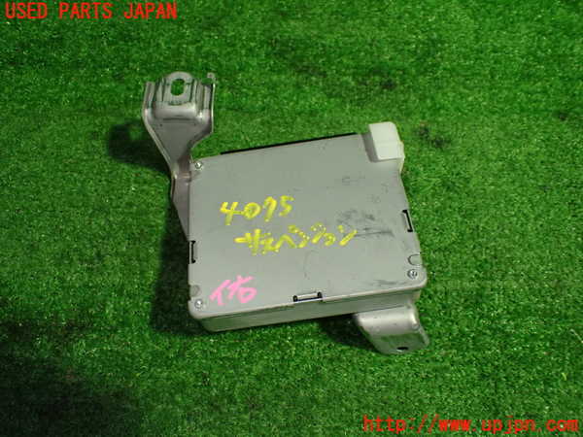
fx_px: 505
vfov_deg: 46.8
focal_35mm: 30
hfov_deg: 60.0
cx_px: 292
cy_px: 218
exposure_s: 1/125
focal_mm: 5.4
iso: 640
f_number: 2.3
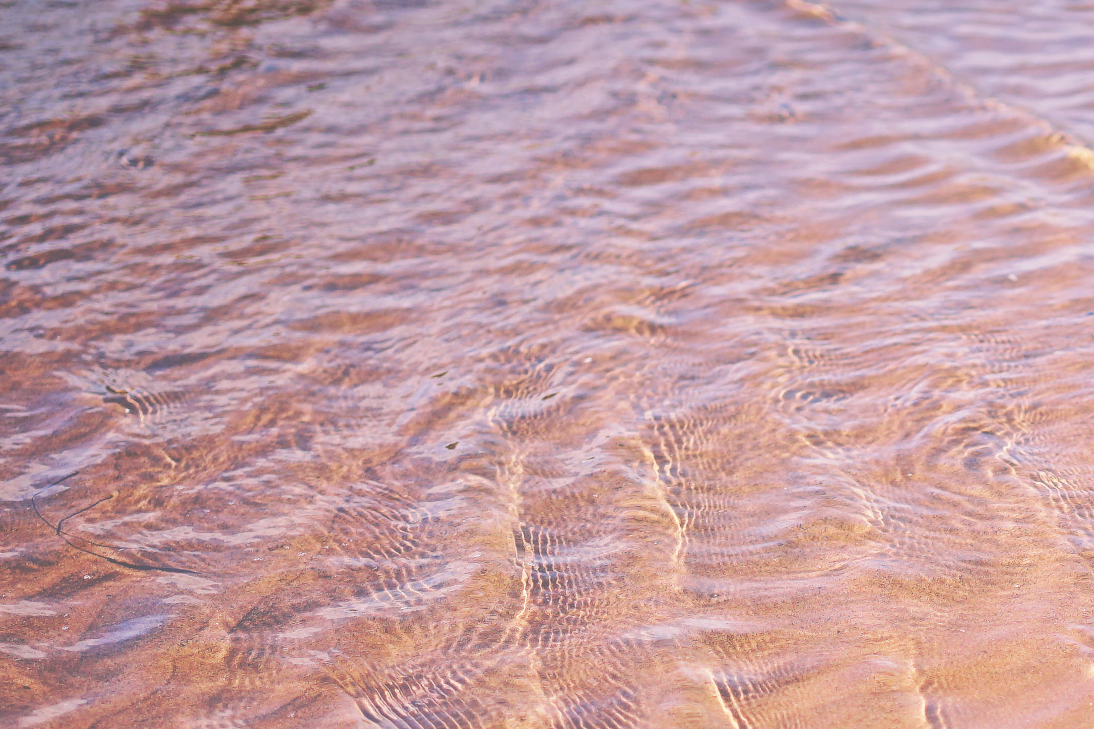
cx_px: 1131
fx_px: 2583
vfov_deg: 15.6
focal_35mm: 85
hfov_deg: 22.8
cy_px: 819
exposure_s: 1/2500
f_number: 2.8
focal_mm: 35
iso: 100
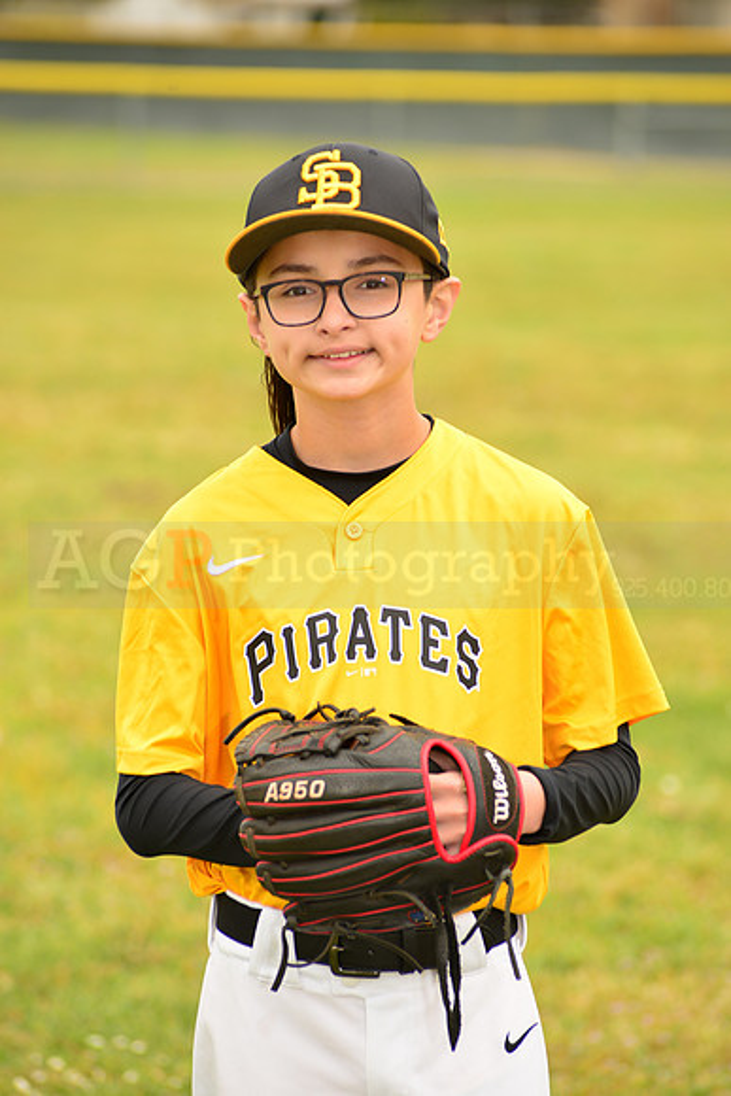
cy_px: 548
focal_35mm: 200
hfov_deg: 6.9
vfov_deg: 10.3
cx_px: 366
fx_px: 6088
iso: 125
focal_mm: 200
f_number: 6.3
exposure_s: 1/250
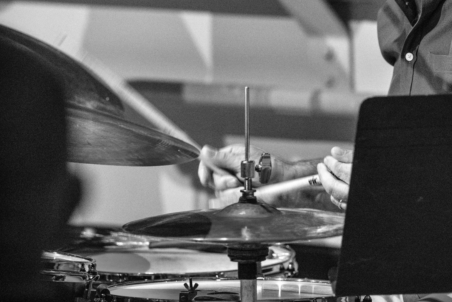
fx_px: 4821
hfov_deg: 5.4
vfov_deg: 3.6
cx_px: 388
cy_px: 63
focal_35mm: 384
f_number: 4.5
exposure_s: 1/100
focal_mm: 200
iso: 2500
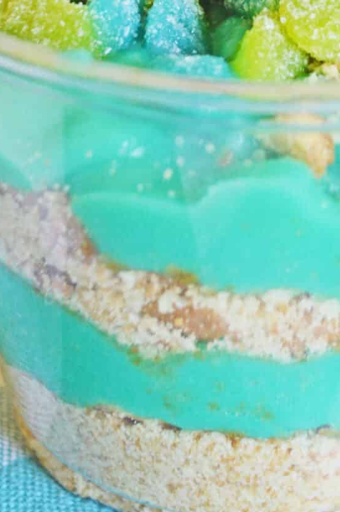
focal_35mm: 158
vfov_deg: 12.6
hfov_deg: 8.6
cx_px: 292
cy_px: -129
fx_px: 2243
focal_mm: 34
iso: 400
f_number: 5
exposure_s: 1/60
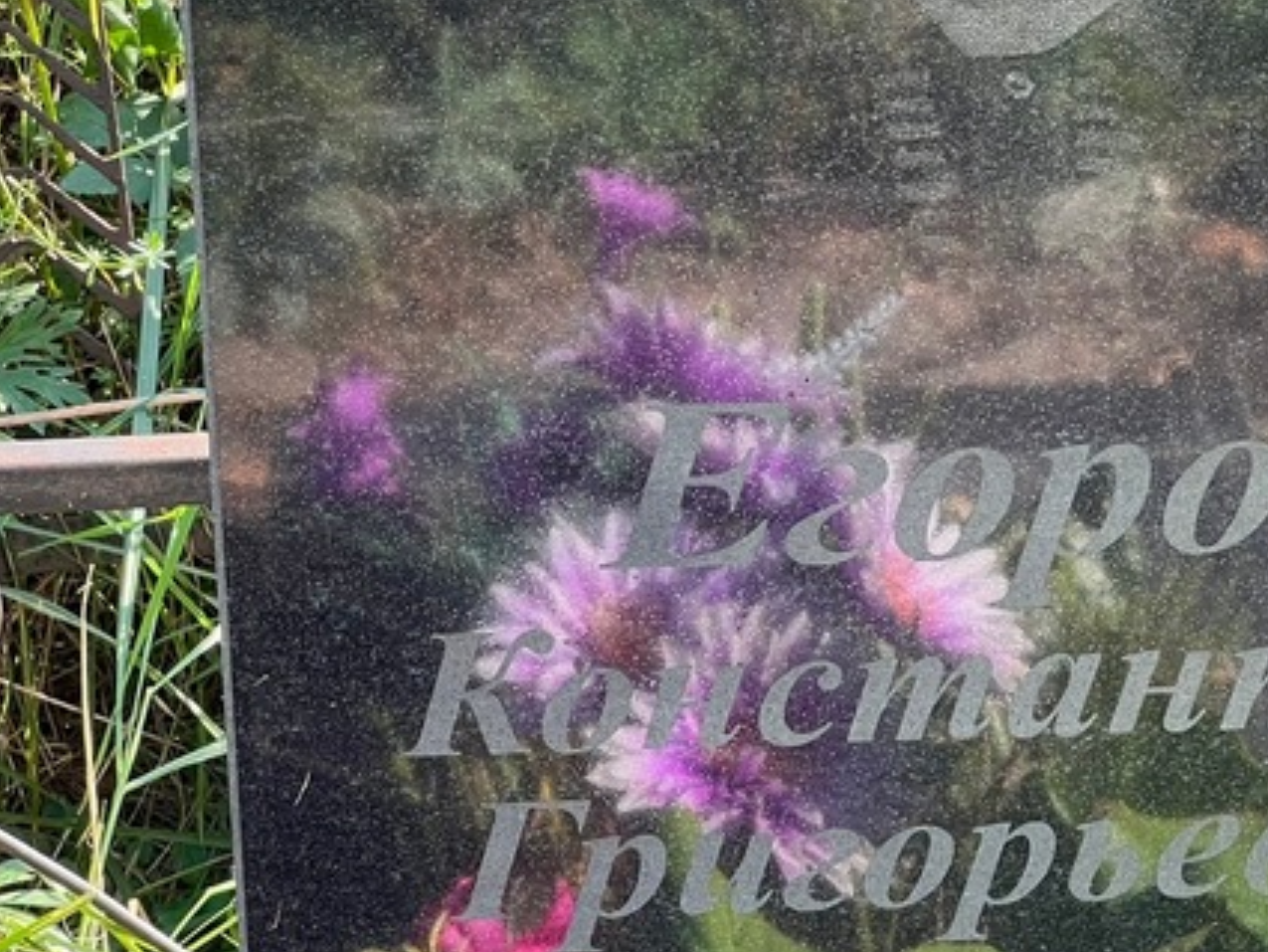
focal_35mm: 145
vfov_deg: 10.2
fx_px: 5313
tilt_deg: -28.3
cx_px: 982
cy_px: 722
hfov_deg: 13.6
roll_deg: +2.3
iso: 64
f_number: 2.8
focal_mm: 9
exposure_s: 1/99
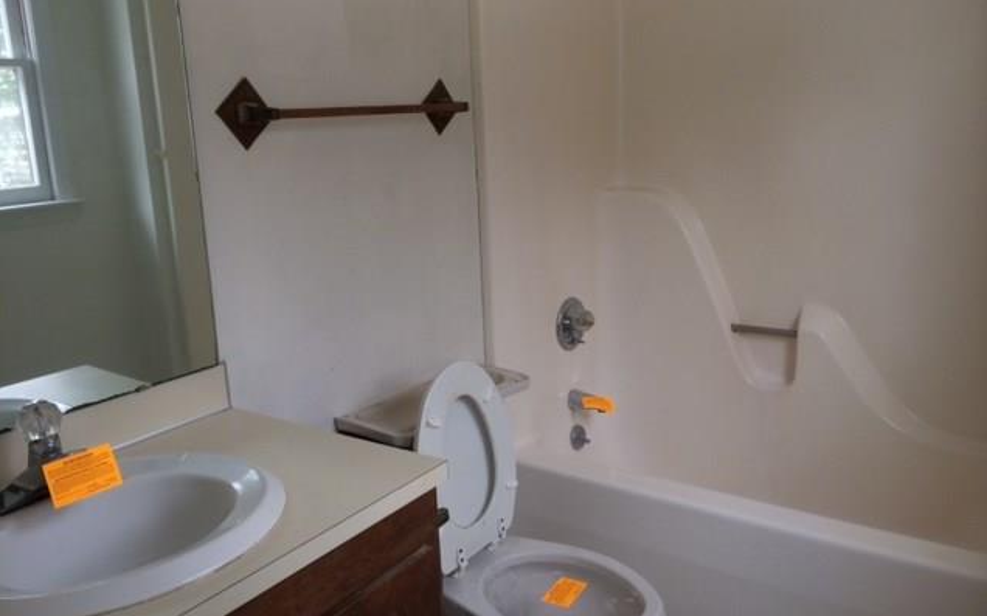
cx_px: 495
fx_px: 860
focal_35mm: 32
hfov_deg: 59.7
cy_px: 293
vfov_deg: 39.4
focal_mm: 4.12
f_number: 2.2
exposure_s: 1/30
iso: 64
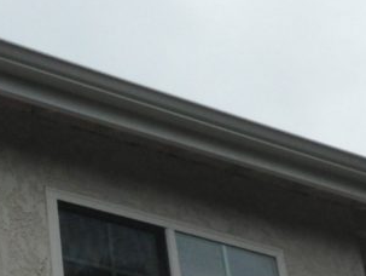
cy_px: 213
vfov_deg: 13.2
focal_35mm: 112
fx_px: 1186
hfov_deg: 16.6
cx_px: -110
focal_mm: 4.13
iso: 50
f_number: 2.4
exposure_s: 1/2008
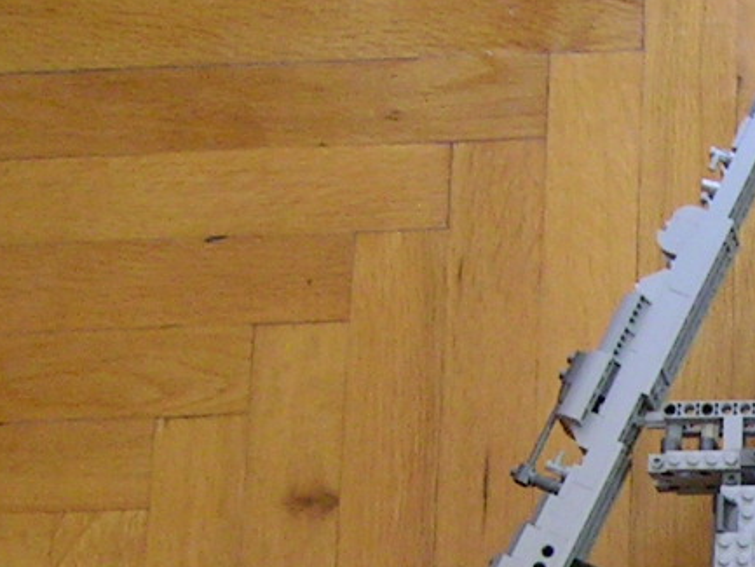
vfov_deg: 10.9
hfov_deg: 14.2
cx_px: 1011
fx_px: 2902
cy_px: 707
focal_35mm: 133
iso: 100
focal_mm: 5.6
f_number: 2.8
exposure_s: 1/10.9
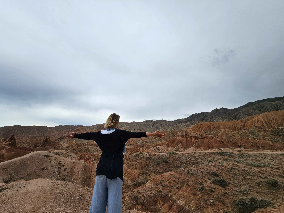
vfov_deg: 89.9
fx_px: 107
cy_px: 106
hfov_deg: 106.2
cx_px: 142
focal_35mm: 13
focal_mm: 2.2
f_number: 2.2
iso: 50
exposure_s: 1/1347
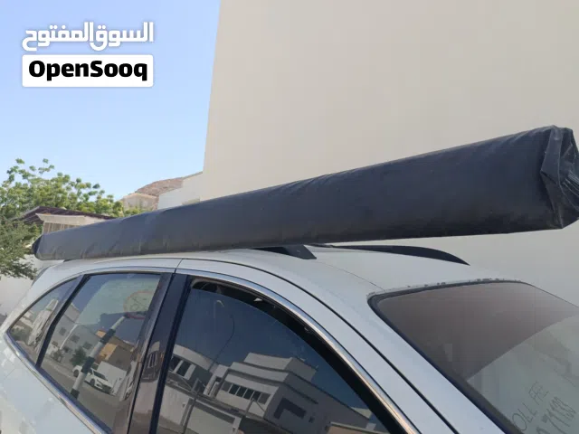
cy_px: 217
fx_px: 401
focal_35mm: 24
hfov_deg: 71.6
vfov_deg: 56.8
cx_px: 290
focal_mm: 5.24
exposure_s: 1/372
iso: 50
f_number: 1.7
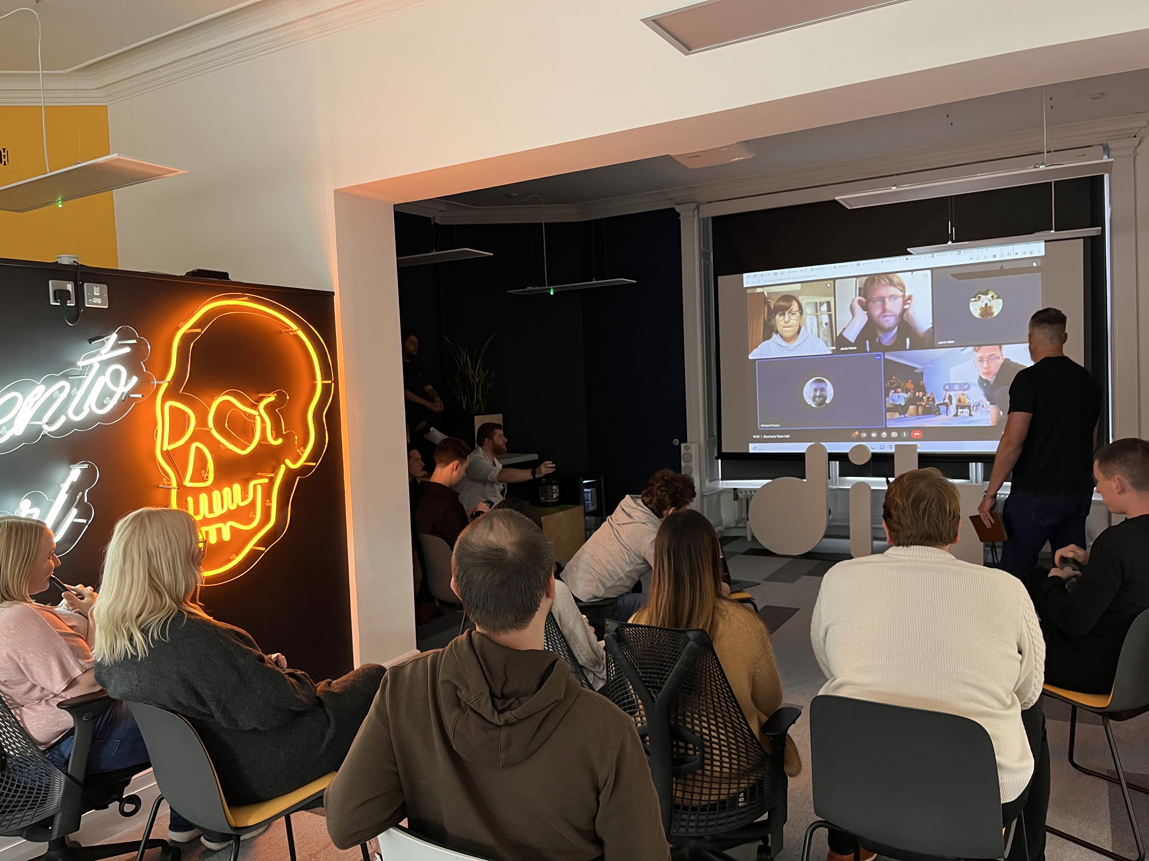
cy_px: 430
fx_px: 863
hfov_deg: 67.3
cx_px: 574
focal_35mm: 26
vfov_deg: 53.1
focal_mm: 5.1
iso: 125
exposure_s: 1/50
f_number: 1.6
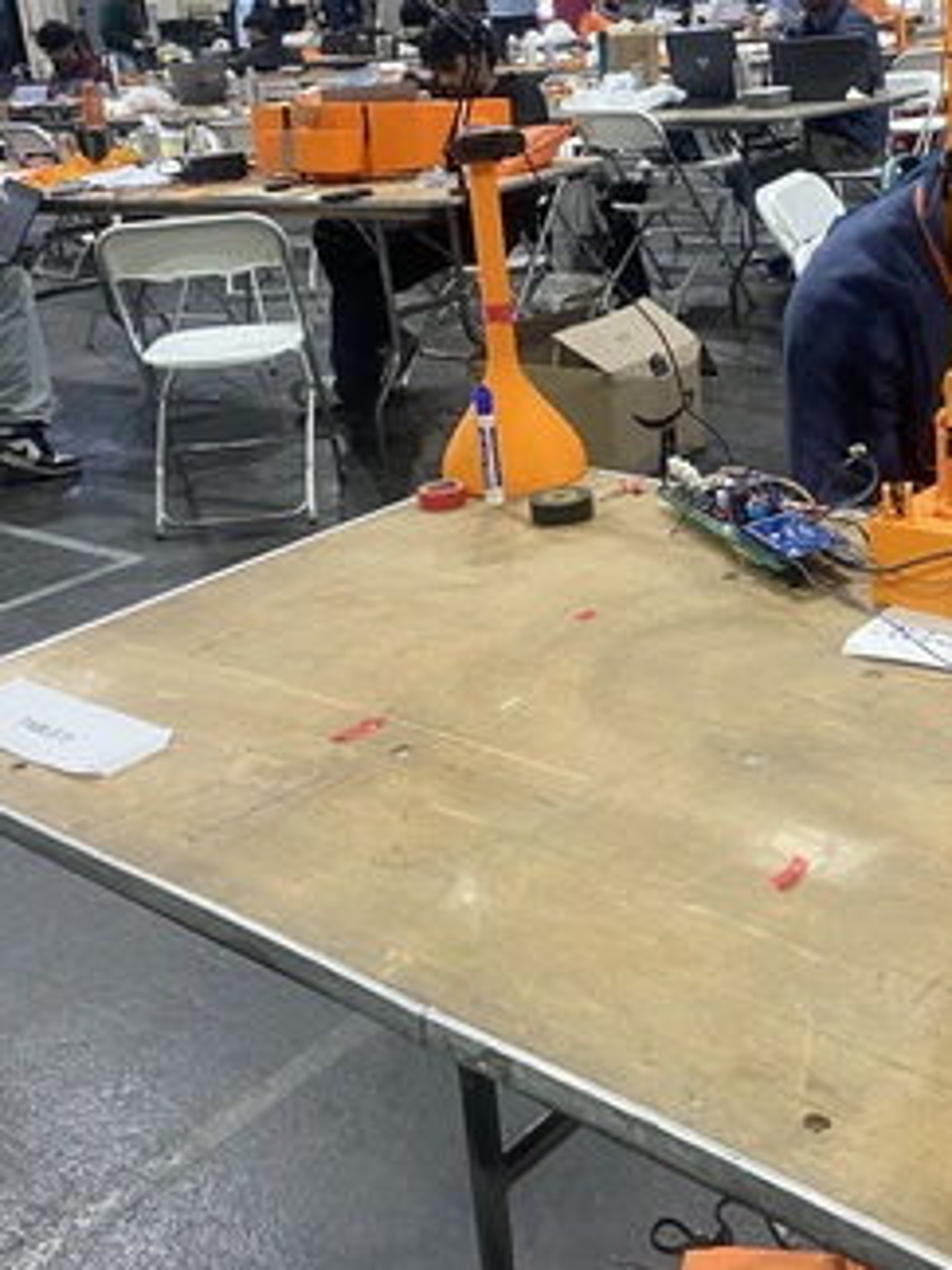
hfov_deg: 31.3
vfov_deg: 40.8
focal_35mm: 46
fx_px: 1687
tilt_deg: -13.9
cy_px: 433
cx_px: 623
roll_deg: +6.6
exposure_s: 1/60
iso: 250
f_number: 1.8
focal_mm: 4.25
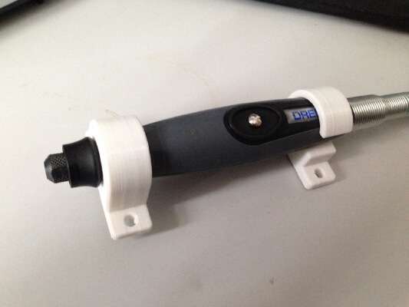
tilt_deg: -58.1
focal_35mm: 33
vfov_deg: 43.0
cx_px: 204
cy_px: 154
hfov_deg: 55.3
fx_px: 390
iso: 400
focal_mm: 4.12
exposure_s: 1/15
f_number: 2.4
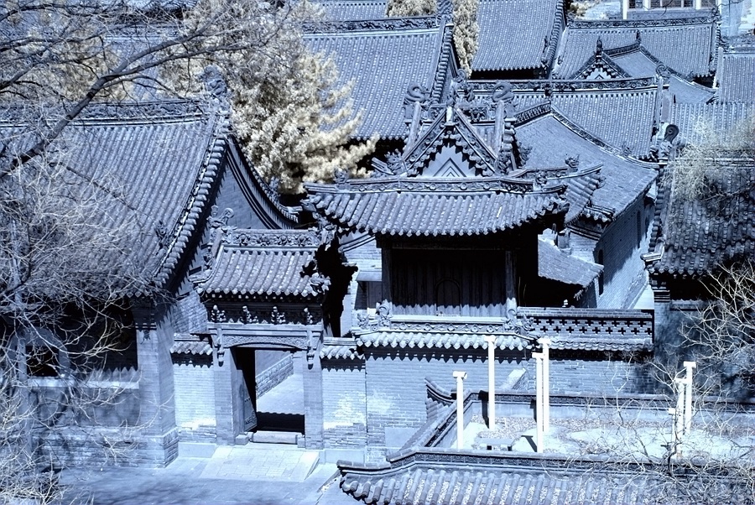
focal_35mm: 82
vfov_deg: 16.6
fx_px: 1732
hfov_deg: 24.6
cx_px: 378
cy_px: 252
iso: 100
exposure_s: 1/125
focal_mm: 55
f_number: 8
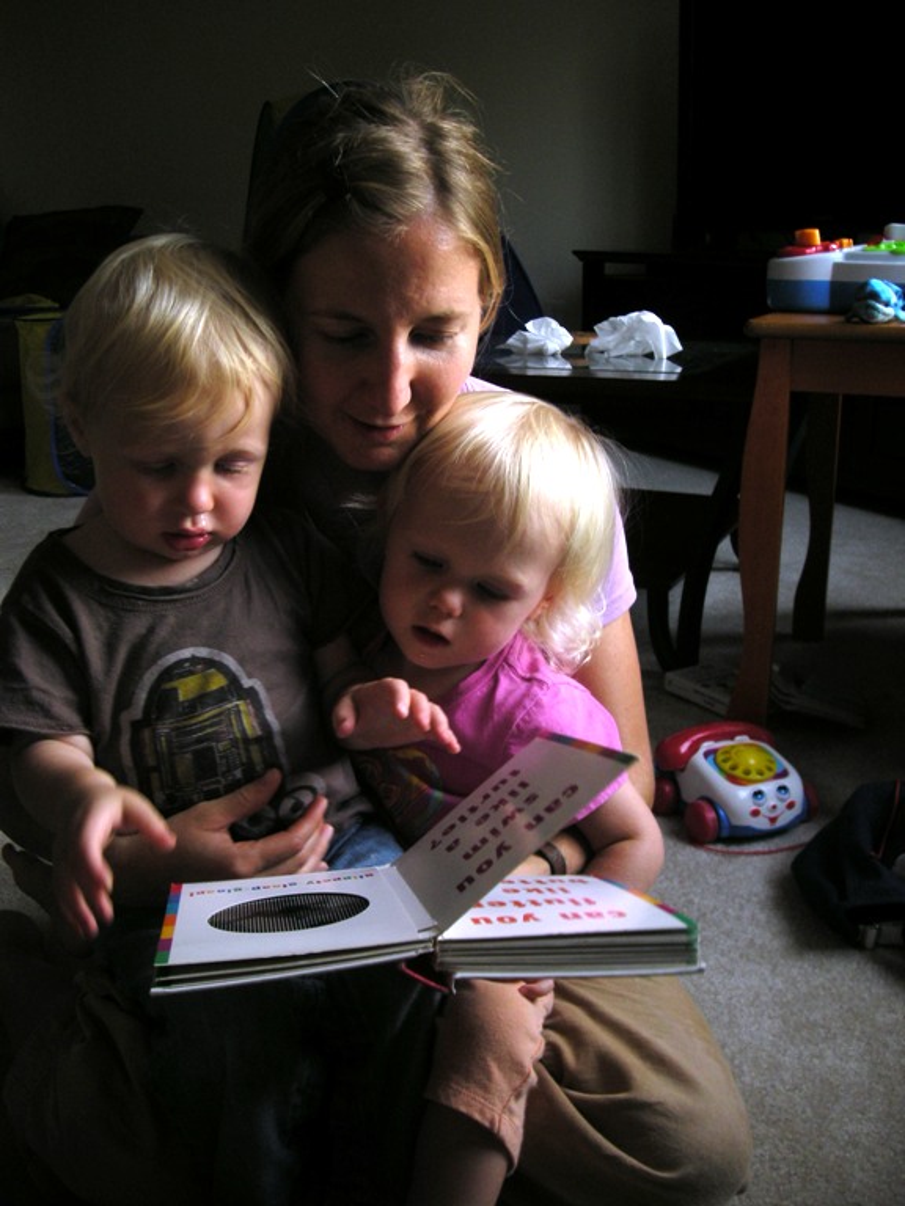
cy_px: 603
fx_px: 1220
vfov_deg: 52.6
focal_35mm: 35
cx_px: 452
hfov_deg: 40.7
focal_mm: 5.7
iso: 75
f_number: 2.8
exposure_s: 1/59.8
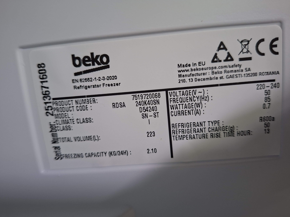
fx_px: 193
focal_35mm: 23
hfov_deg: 73.9
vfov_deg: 58.9
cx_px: 145
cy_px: 108
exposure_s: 1/33
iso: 320
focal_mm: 5.54
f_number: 1.8
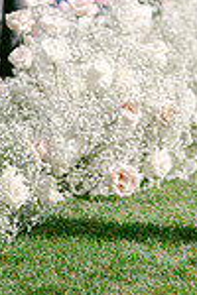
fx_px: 2577
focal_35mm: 314
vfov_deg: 6.5
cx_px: 278
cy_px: -114
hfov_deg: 4.4
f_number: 1.4
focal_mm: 105
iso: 200
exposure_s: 1/20000
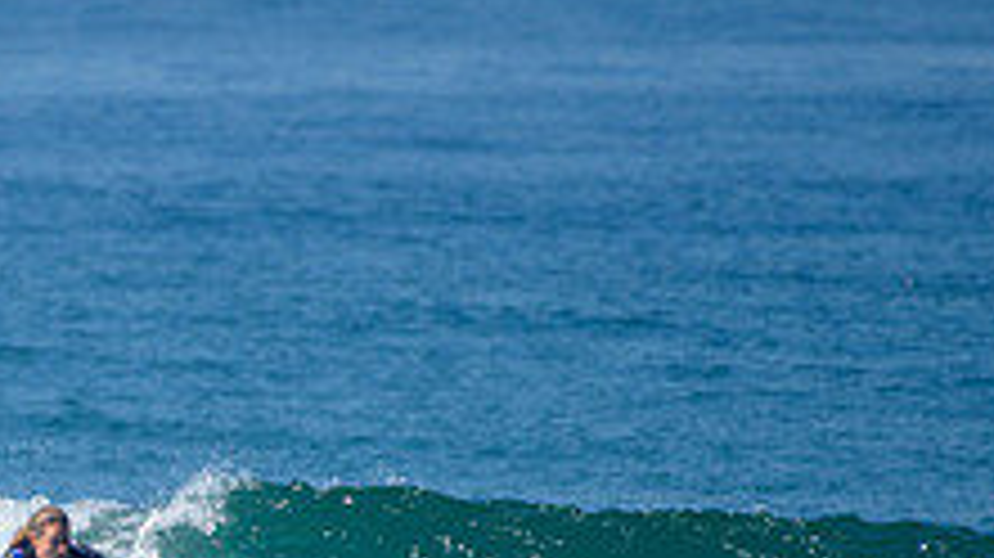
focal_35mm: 1376
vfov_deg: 0.9
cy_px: 668
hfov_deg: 1.6
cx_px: -9
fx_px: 36245
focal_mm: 500
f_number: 5.6
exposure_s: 1/2000
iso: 220
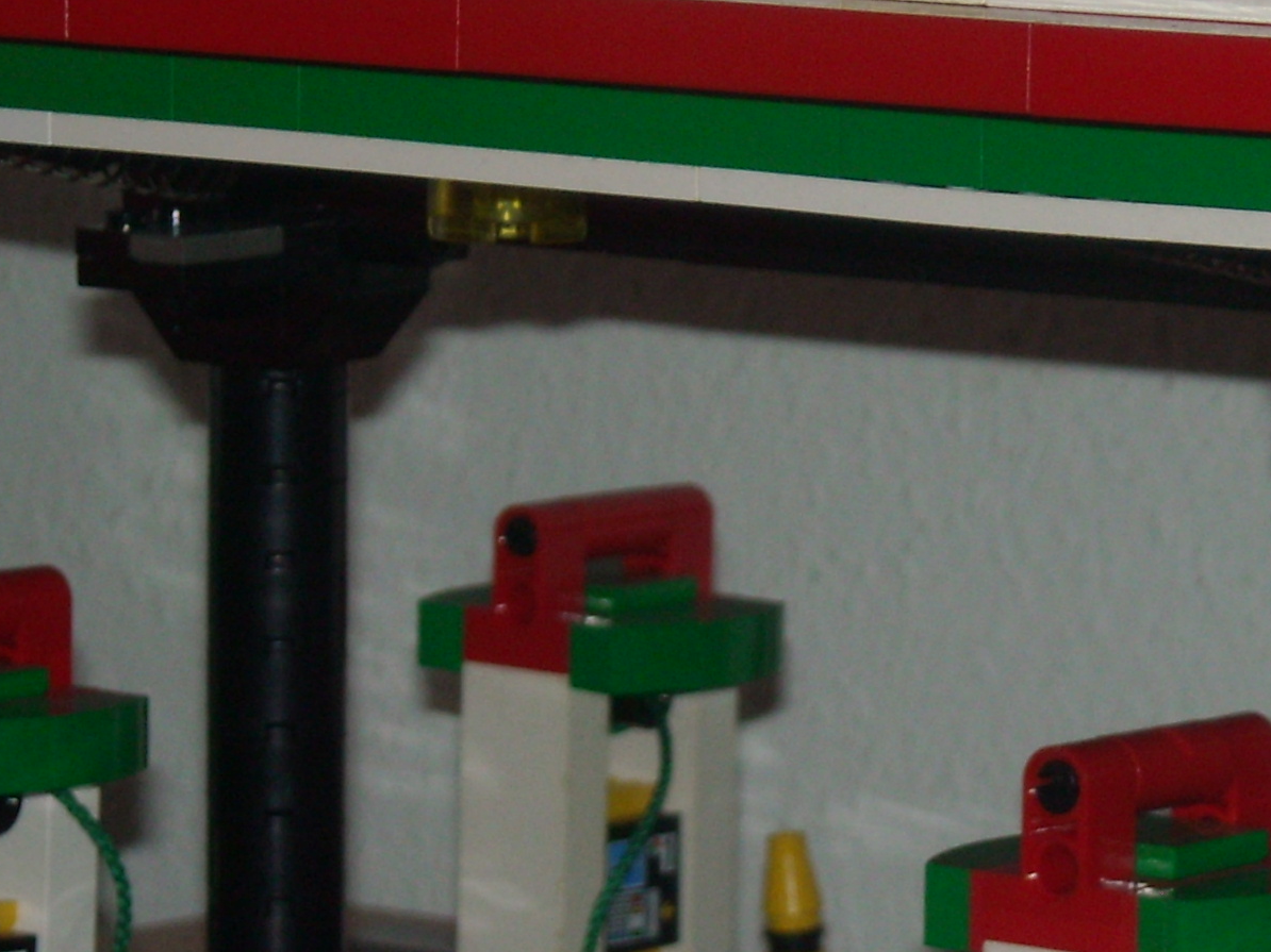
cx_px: 844
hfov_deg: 8.7
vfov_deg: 6.5
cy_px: 803
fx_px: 8370
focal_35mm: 228
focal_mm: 17.1
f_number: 4.7
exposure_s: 1/125
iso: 200
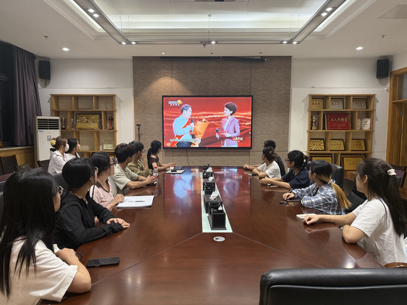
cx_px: 204
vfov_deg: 56.8
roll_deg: +0.0
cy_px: 152
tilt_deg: -5.4
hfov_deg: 71.6
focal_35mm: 24
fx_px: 282
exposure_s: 1/50
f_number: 1.78
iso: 160
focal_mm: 6.76
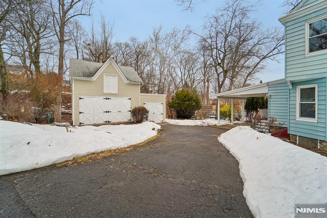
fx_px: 127
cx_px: 164
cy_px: 109
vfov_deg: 81.2
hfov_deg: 104.3
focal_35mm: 14
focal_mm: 14
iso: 400
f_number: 8
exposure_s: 1/500
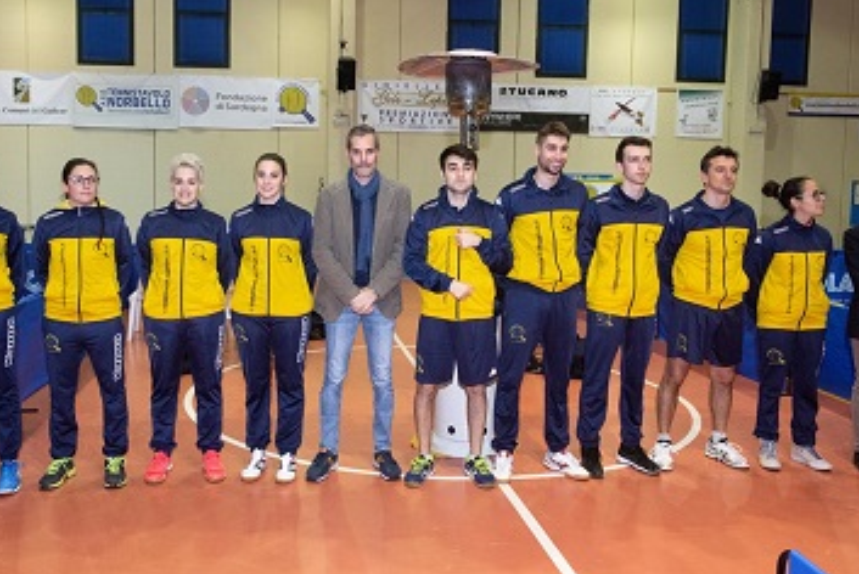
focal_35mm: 36
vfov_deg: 36.9
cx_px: 365
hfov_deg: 52.9
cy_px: 251
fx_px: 860
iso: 4000
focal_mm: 31
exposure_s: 1/250
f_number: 6.3
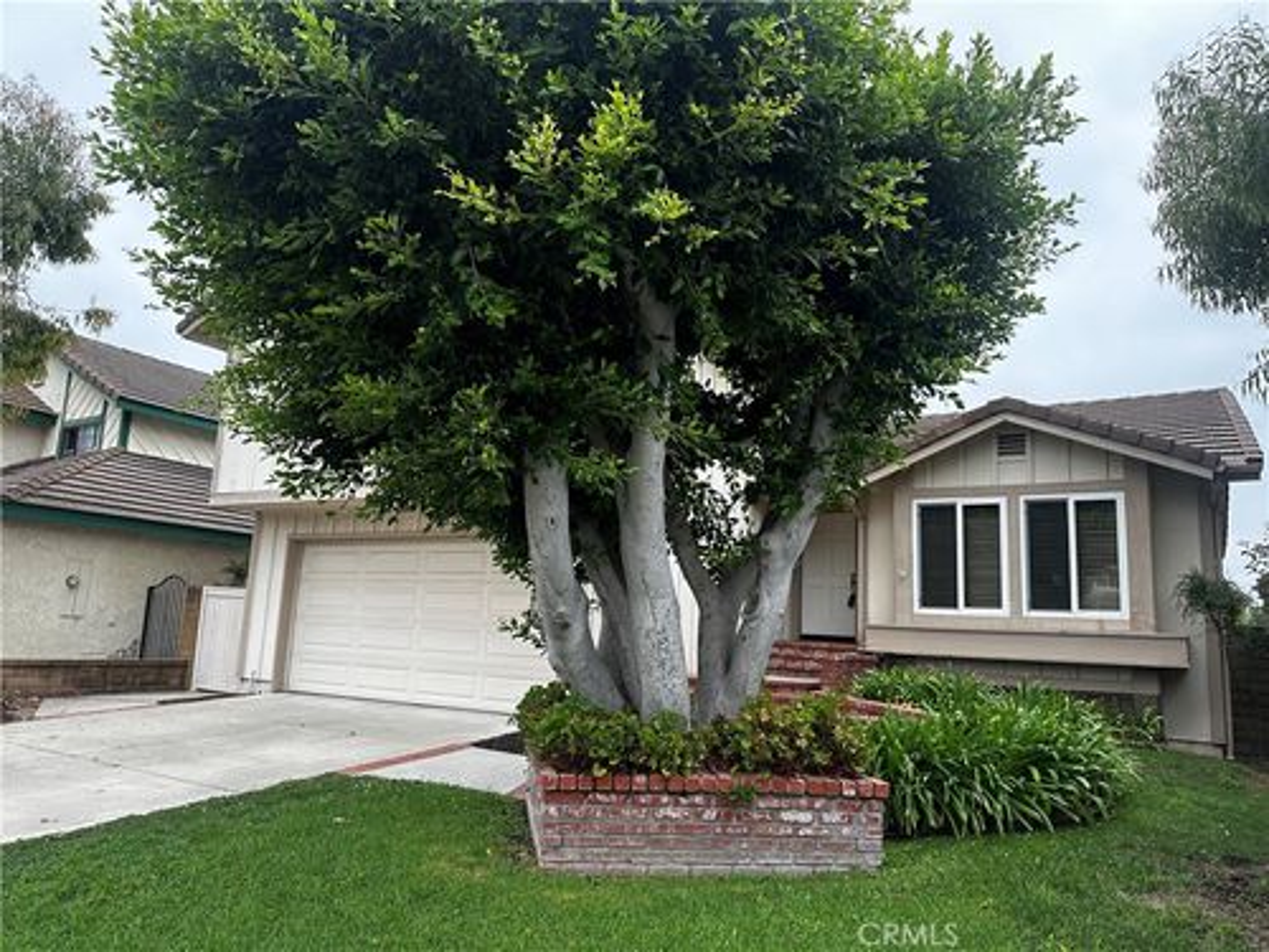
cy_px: 476
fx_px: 880
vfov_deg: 56.8
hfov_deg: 71.6
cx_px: 634
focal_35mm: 24
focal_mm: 6.86
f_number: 1.78
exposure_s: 1/785
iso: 80
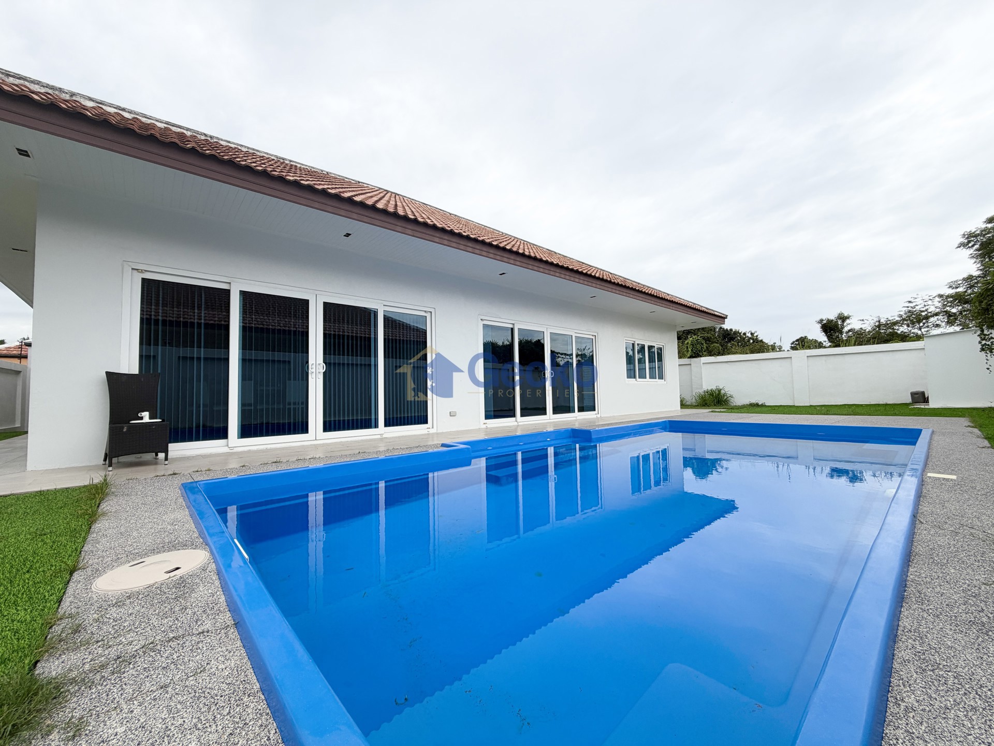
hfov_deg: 102.1
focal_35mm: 14
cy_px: 373
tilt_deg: +3.2
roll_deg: +2.2
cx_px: 497
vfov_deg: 85.7
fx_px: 402
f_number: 2.2
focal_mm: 2.22
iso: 20
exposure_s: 1/1017
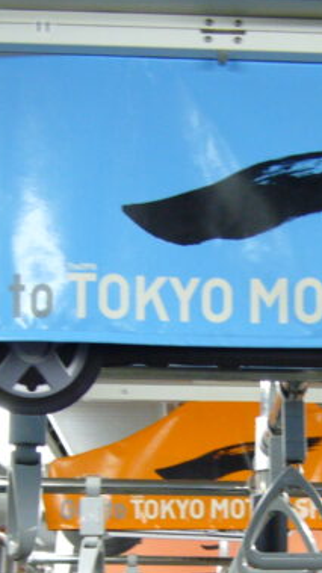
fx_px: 1564
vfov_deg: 20.4
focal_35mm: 103
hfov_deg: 11.7
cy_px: 500
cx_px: 290
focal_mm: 5.8
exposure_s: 1/15
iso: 160
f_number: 2.8
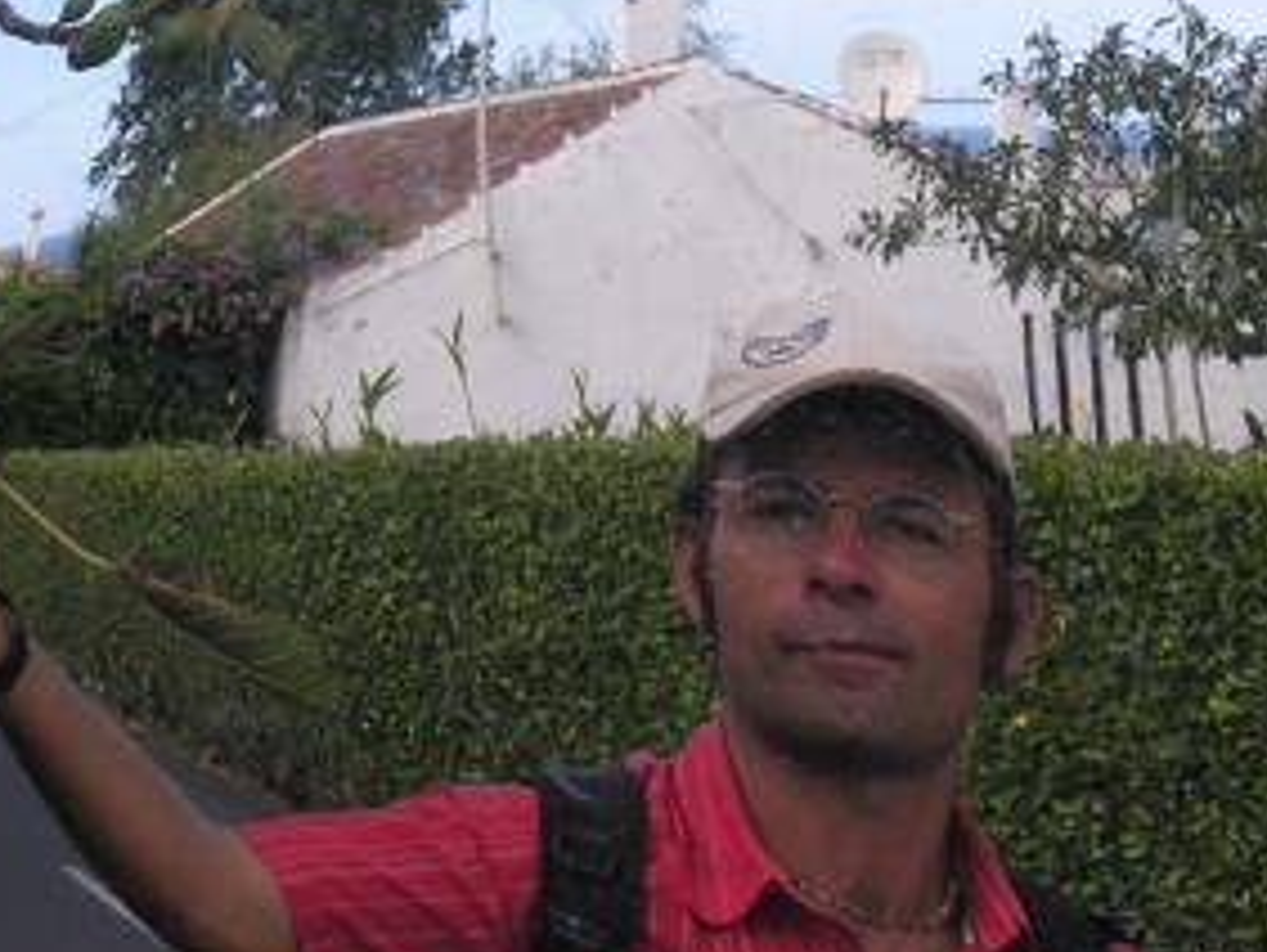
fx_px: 12492
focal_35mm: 341
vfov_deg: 4.4
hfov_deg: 5.8
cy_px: 512
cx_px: 1015
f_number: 5.7
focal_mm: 24
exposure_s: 1/147
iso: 50
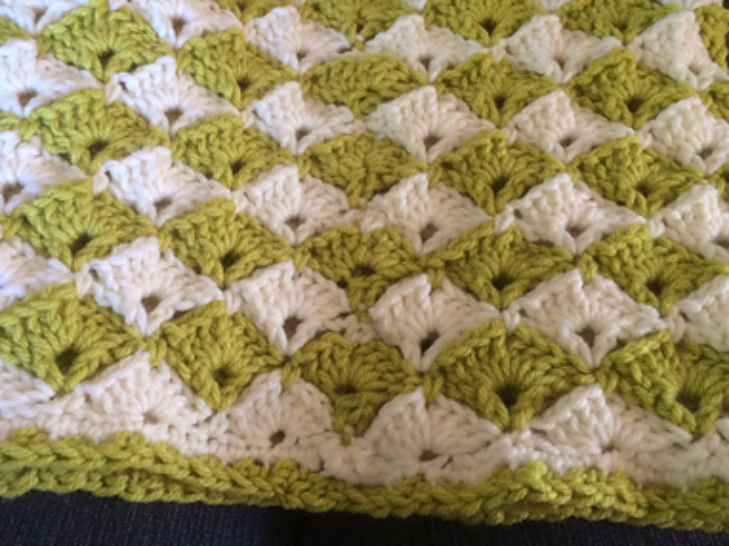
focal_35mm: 38
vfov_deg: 37.6
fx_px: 800
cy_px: 226
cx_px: 315
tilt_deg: -61.3
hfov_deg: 48.9
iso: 100
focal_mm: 4.15
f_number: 2.2
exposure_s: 1/30
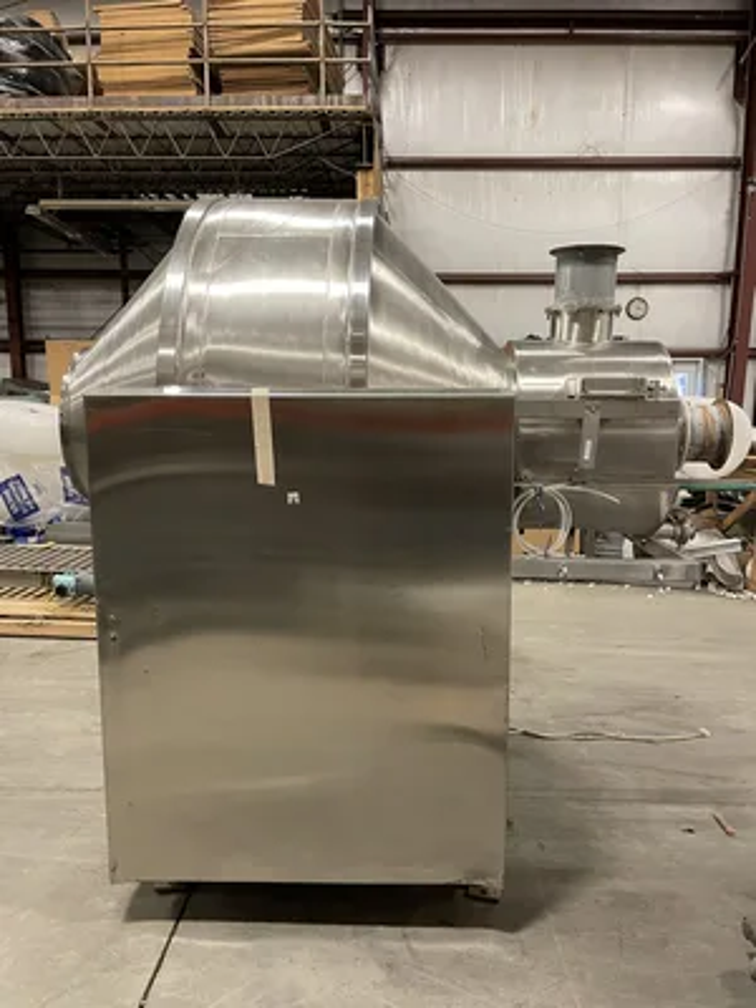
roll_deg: +0.6
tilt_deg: -9.4
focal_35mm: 26
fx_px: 757
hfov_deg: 53.1
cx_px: 378
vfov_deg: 67.3
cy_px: 504
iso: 320
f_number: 1.6
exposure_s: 1/60
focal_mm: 4.2
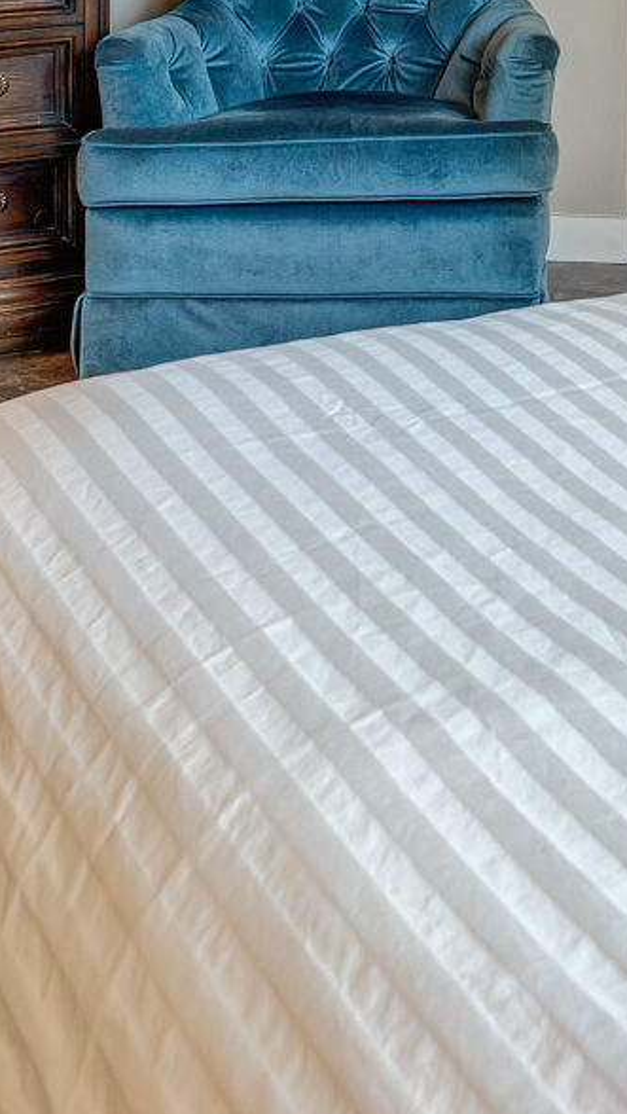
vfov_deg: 25.4
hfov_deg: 15.6
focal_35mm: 75
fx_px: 2224
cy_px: -209
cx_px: 680
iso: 400
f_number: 6.3
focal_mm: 16.5
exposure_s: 1/20
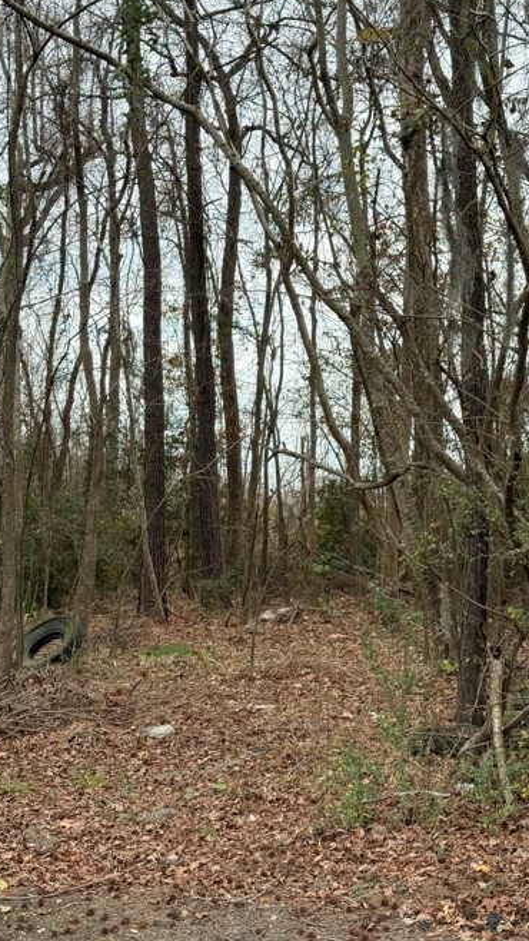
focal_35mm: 61
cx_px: 369
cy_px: 416
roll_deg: +0.1
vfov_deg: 34.3
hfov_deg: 19.6
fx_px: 1522
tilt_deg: +4.3
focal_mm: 6.76
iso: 64
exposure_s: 1/762
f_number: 1.78
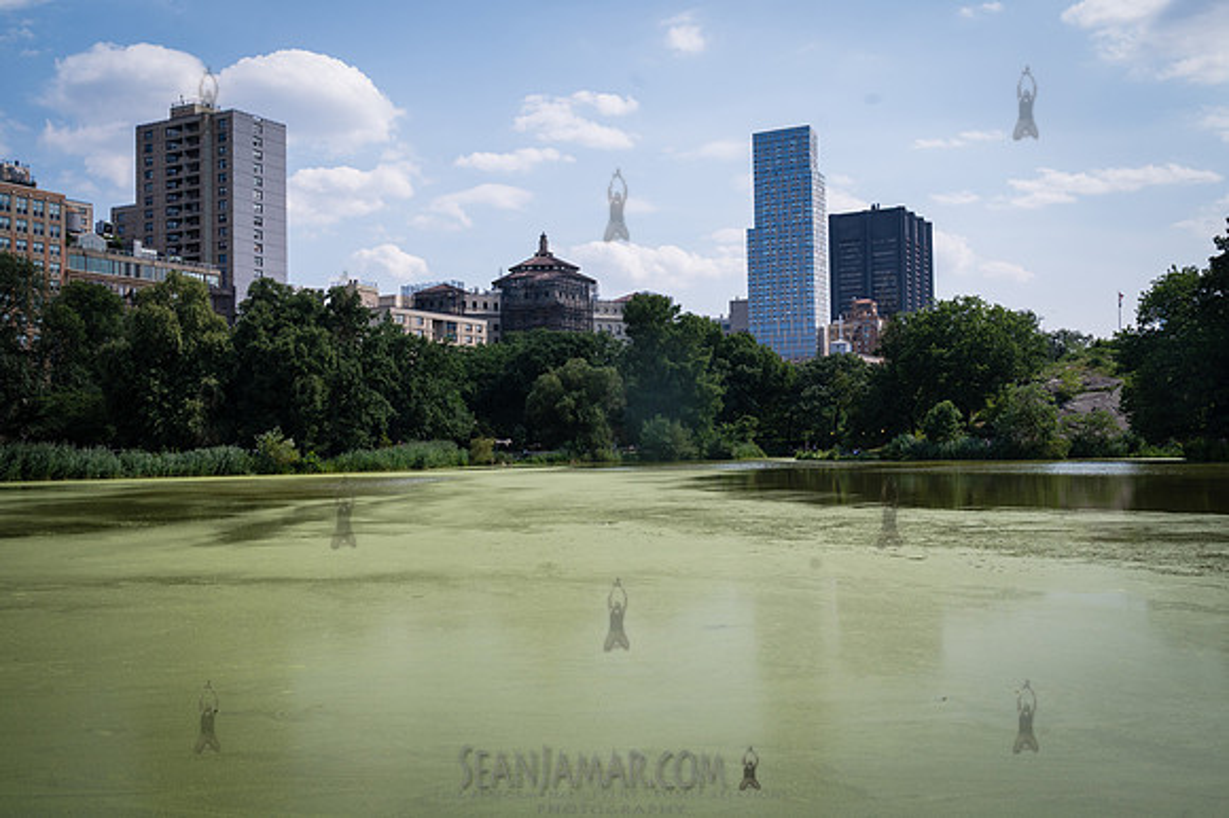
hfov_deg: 54.5
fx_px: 1194
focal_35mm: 35
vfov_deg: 37.8
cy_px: 409
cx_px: 614
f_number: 8
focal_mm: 35
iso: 640
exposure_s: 1/1600
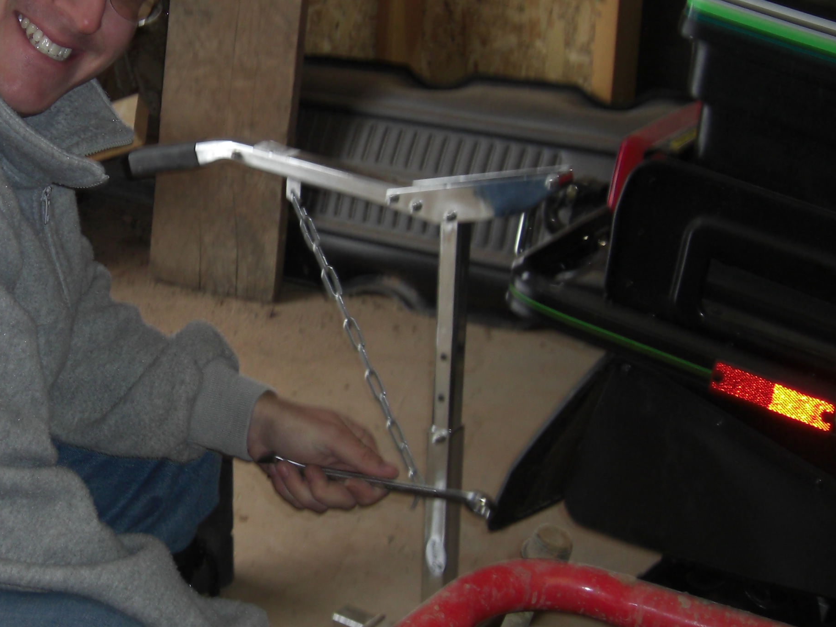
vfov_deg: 19.4
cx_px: 112
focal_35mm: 76
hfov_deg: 25.0
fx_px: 1835
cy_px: 275
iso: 100
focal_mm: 7.9
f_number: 2.8
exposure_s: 1/60
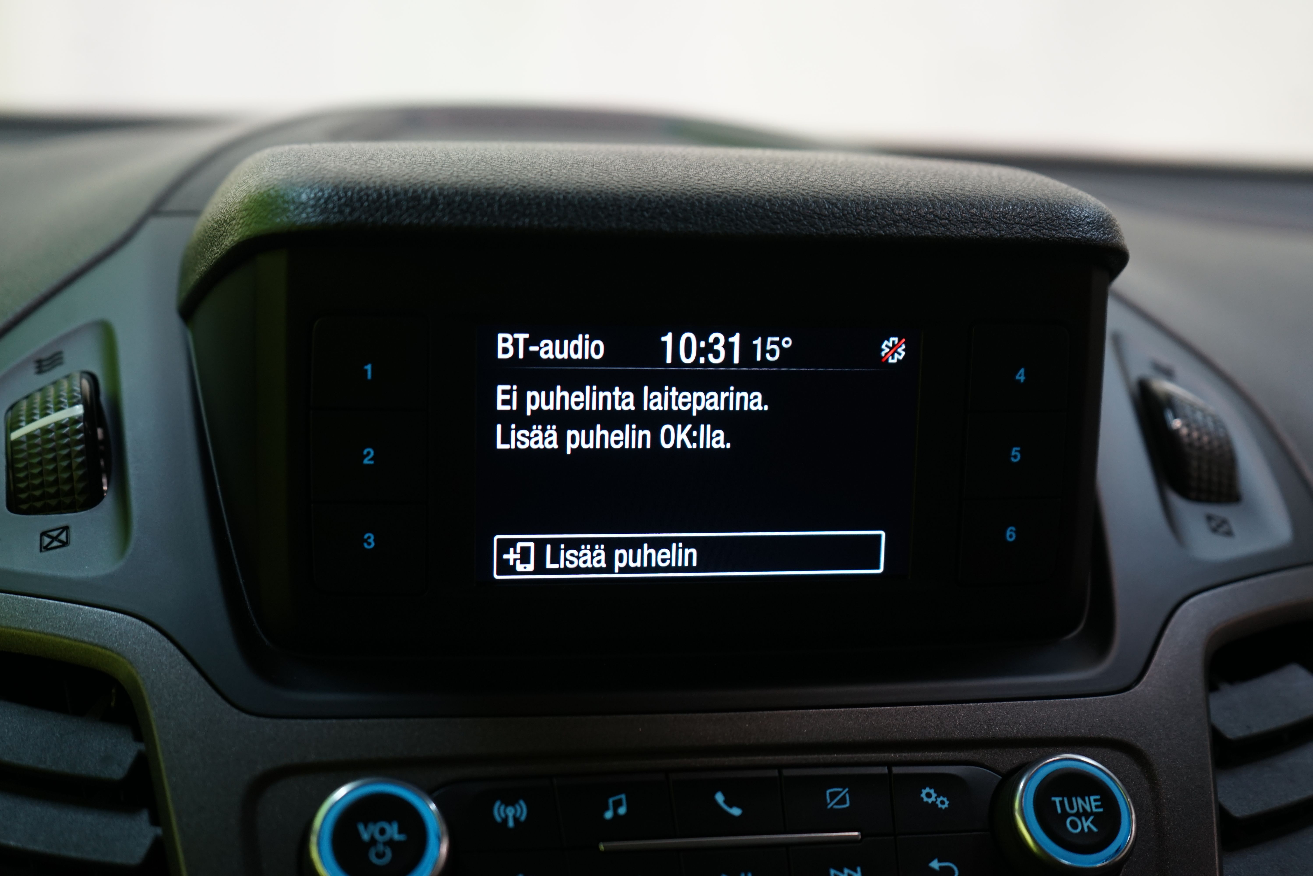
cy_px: 438
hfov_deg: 45.4
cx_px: 656
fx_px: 1568
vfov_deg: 31.2
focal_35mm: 43
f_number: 4.5
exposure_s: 1/30
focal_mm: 43
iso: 500
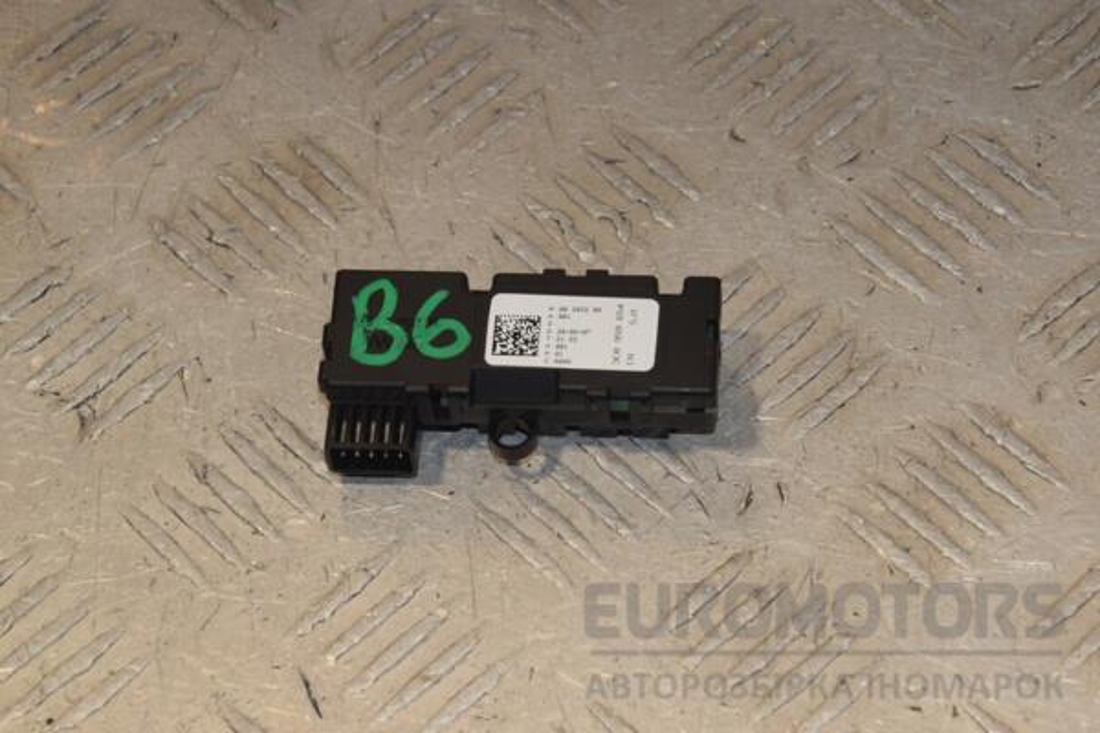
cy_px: 366
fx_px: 4125
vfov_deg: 10.2
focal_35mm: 135
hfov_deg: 15.2
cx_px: 550
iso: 800
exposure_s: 1/200
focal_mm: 90
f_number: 13
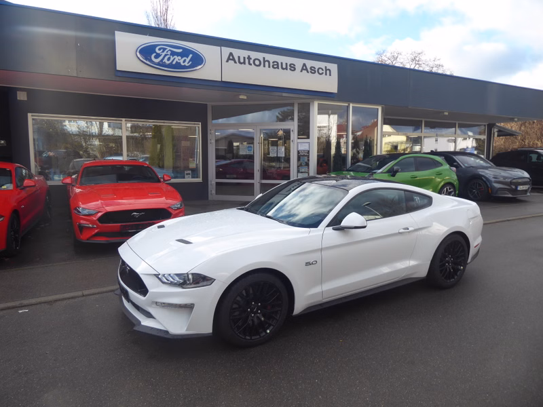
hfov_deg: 69.4
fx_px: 392
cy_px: 204
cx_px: 272
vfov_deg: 54.9
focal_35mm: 25
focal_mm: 4.3
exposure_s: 1/250
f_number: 3.3
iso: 80
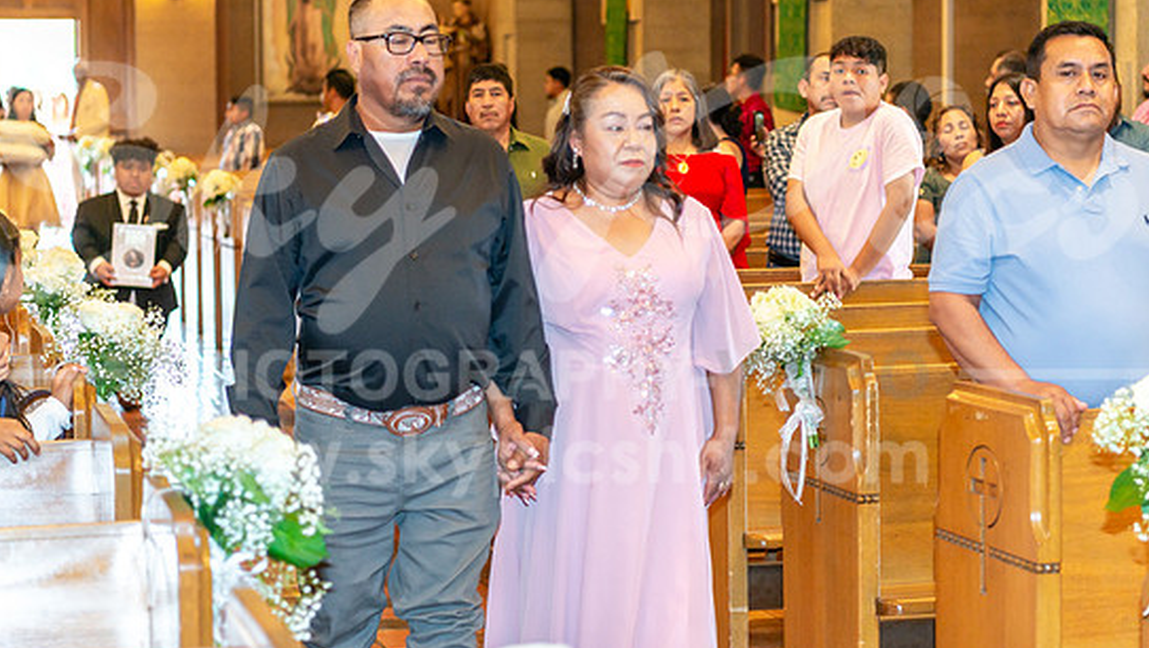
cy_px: 250
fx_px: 2469
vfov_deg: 14.9
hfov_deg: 26.2
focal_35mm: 81
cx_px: 607
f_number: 2.8
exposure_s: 1/125
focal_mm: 60
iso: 800
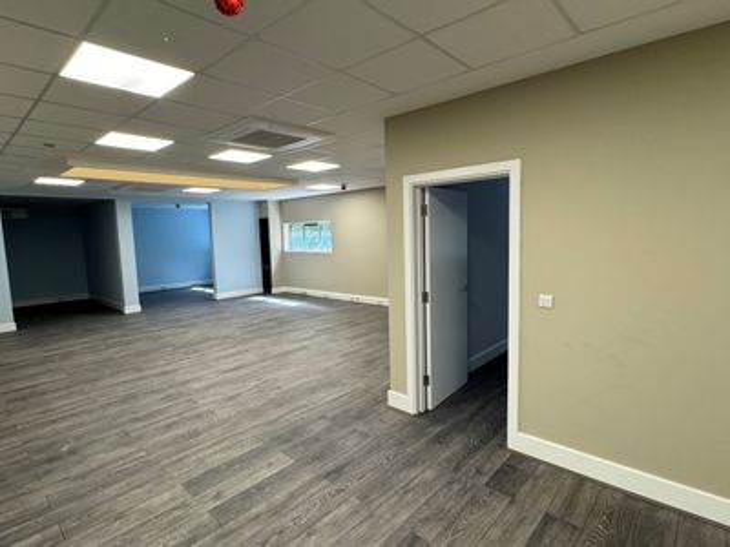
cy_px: 274
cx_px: 365
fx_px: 295
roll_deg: +0.5
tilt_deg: -4.3
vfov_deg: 85.7
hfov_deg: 102.1
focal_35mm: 14
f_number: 2.2
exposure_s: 1/100
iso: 160
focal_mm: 2.22
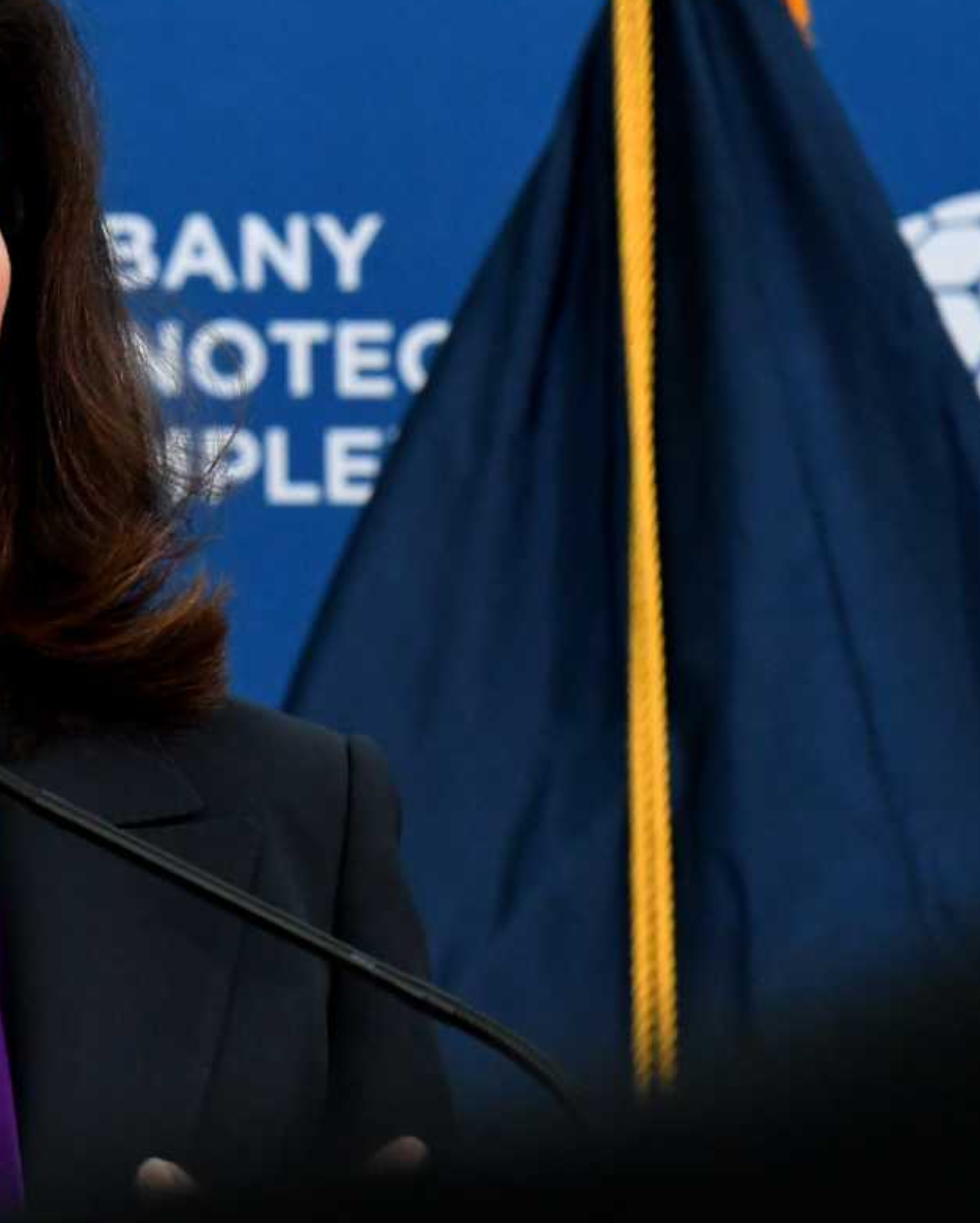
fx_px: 24788
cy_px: 324
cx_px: 61
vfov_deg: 2.8
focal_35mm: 684
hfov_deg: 2.3
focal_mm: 185
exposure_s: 1/400
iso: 3200
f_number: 6.3
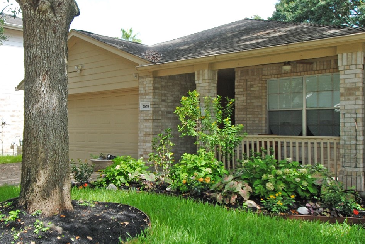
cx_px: 139
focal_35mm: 40
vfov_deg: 33.8
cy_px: 122
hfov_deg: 48.5
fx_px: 402
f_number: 4.5
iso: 100
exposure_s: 1/200
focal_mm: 11.5
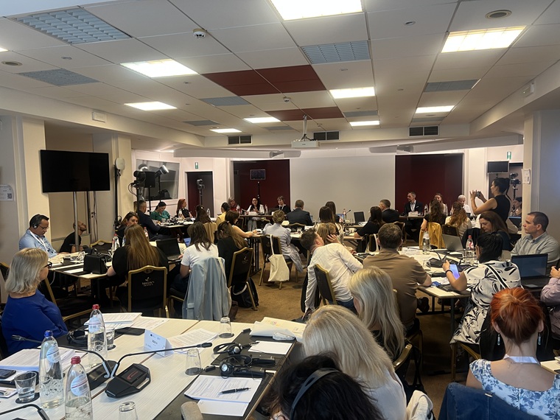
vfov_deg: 53.1
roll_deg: +1.3
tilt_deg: -3.8
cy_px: 210
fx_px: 421
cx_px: 280
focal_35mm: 26
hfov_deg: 67.3
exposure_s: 1/50
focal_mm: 5.7
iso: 100
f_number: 1.5
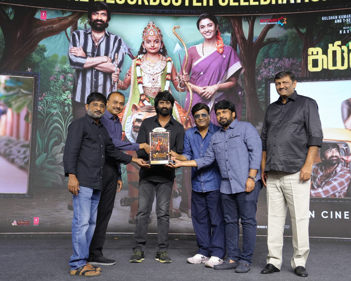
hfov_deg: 40.3
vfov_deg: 32.7
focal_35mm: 46
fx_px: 478
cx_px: 198
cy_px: 140
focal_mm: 40
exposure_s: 1/160
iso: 1600
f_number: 3.5
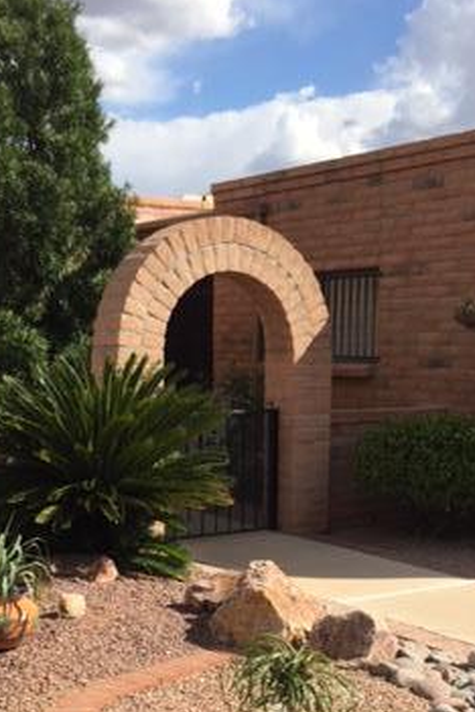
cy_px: 576
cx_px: 201
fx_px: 1088
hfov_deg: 24.6
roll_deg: -0.6
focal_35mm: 55
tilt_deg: -11.9
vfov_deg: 35.0
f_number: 2.2
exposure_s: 1/1980
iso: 32
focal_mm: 4.15
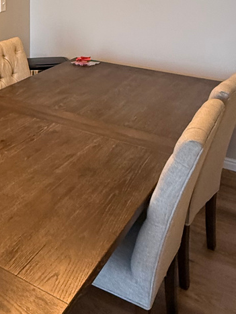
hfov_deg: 30.4
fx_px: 418
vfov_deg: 39.3
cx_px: 30
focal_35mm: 46
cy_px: 54
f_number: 2.2
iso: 320
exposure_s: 1/120
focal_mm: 2.22
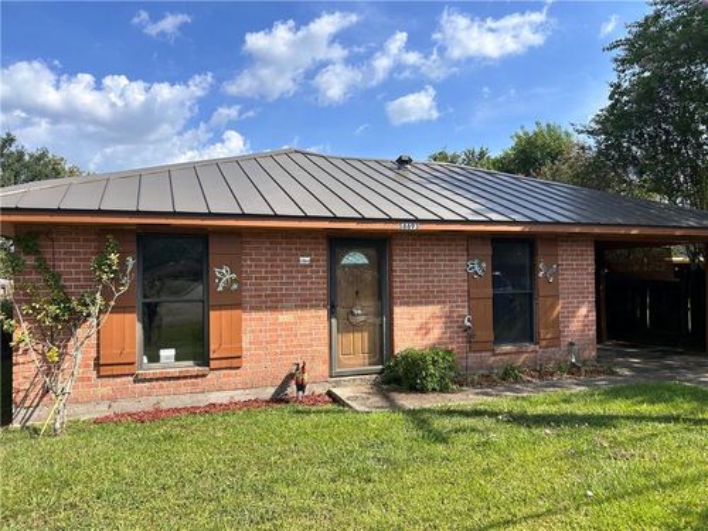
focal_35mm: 26
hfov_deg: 67.3
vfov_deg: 53.1
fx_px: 532
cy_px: 266
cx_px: 354
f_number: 1.5
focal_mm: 5.7
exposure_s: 1/3460
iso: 50
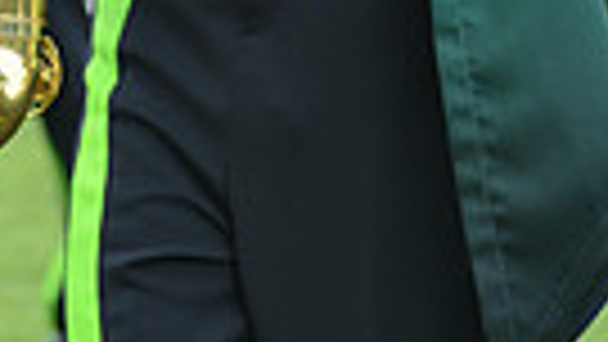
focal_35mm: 404
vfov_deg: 3.0
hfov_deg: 5.3
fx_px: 6514
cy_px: -518
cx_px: 137
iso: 200
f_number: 5.6
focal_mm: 116
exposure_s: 1/400
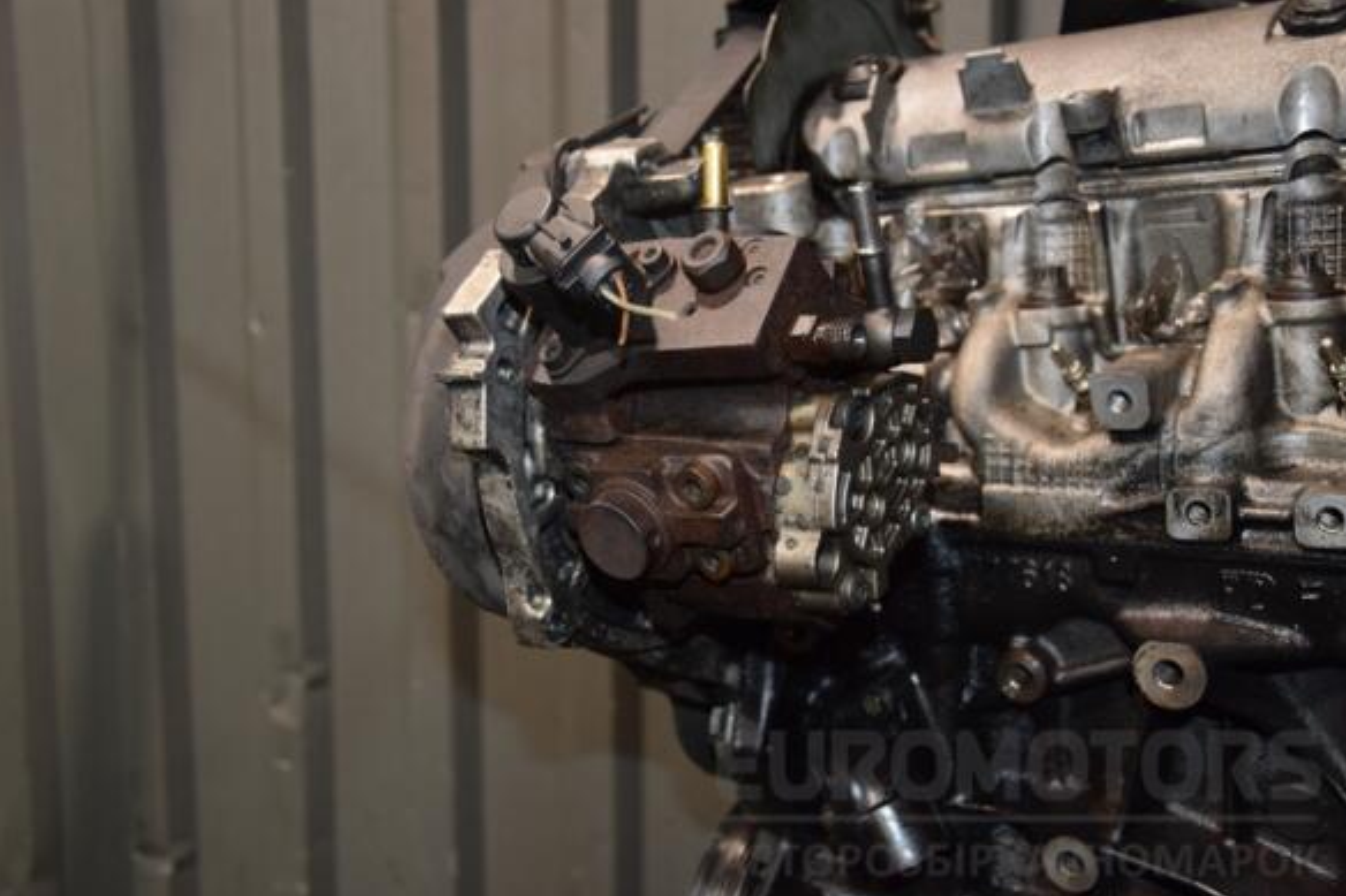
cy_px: 458
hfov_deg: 50.1
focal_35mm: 39
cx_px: 673
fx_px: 1439
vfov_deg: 34.6
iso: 800
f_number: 5
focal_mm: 25
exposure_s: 1/60
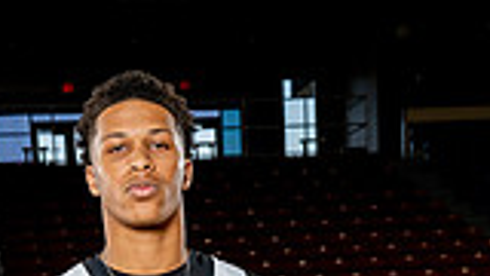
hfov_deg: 20.7
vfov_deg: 10.2
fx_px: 1338
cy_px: 659
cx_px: 175
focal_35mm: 103
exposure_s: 1/250
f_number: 5.6
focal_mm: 35
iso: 640
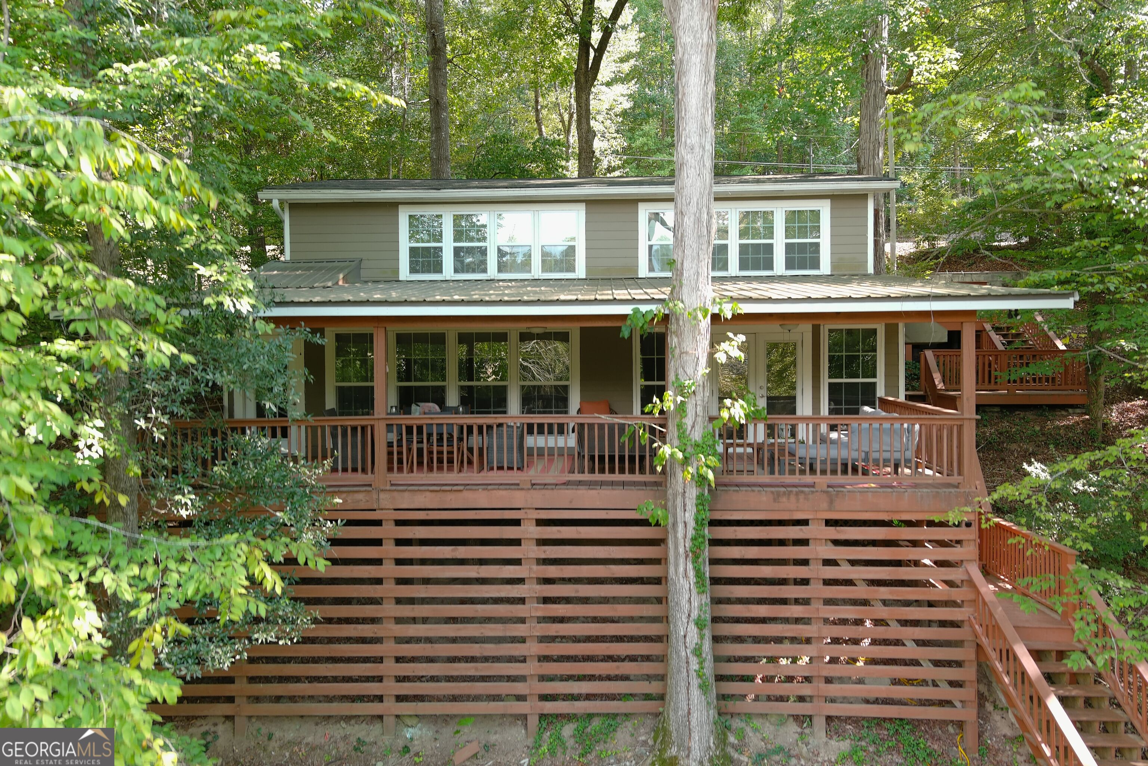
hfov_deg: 63.7
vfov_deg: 45.0
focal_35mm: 29
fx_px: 925
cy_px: 383
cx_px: 574
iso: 100
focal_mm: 10.57
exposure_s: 1/60
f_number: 2.8
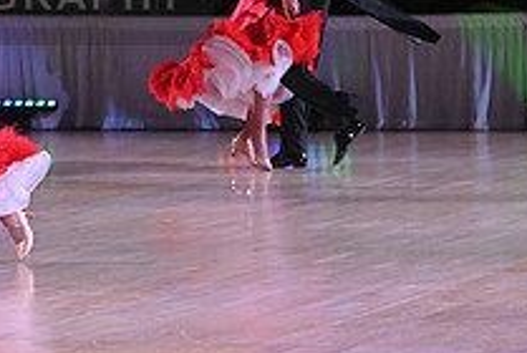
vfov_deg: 4.5
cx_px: -61
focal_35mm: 305
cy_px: -21
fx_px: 4471
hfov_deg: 6.7
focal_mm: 110
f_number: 4
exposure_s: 1/400
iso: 3200
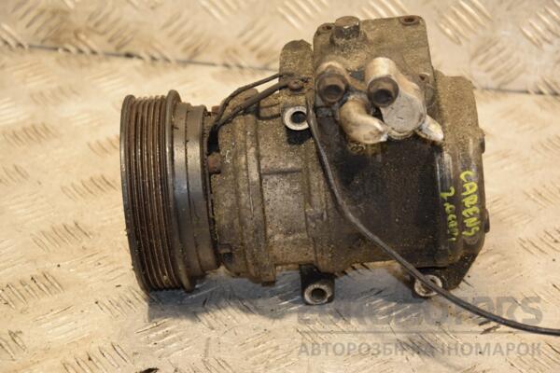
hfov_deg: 19.5
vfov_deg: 13.0
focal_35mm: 105
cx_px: 280
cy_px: 186
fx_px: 1633
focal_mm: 70
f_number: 5.3
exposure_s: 1/100
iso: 800
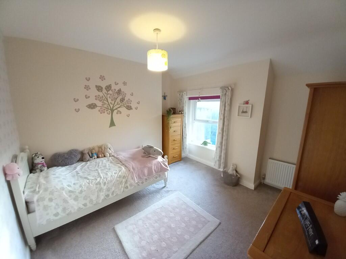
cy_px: 130
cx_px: 173
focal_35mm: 13
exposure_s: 1/33.3
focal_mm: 1.13
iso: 125
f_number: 2.2
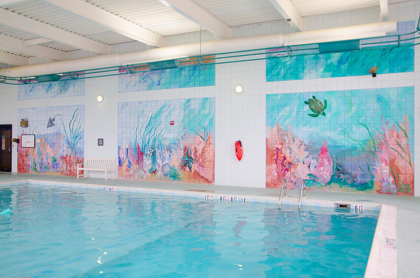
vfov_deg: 39.8
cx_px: 210
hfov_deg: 57.3
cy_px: 139
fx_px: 384
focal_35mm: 33
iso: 400
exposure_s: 1/60
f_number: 5.6
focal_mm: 22
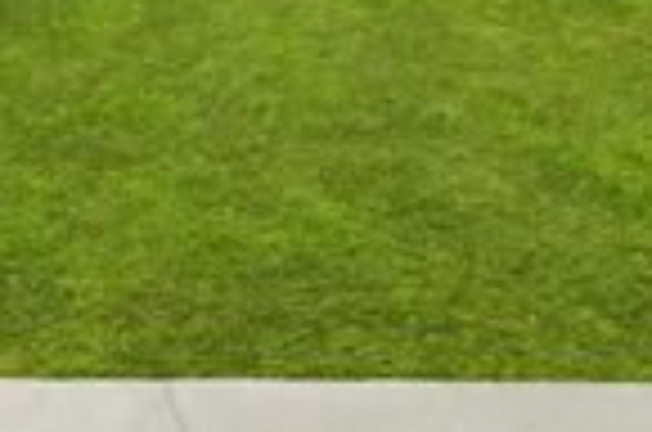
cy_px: -238
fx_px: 1120
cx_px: -112
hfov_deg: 28.6
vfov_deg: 18.9
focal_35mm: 62
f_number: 18
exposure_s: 1/500
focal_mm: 14
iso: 1250
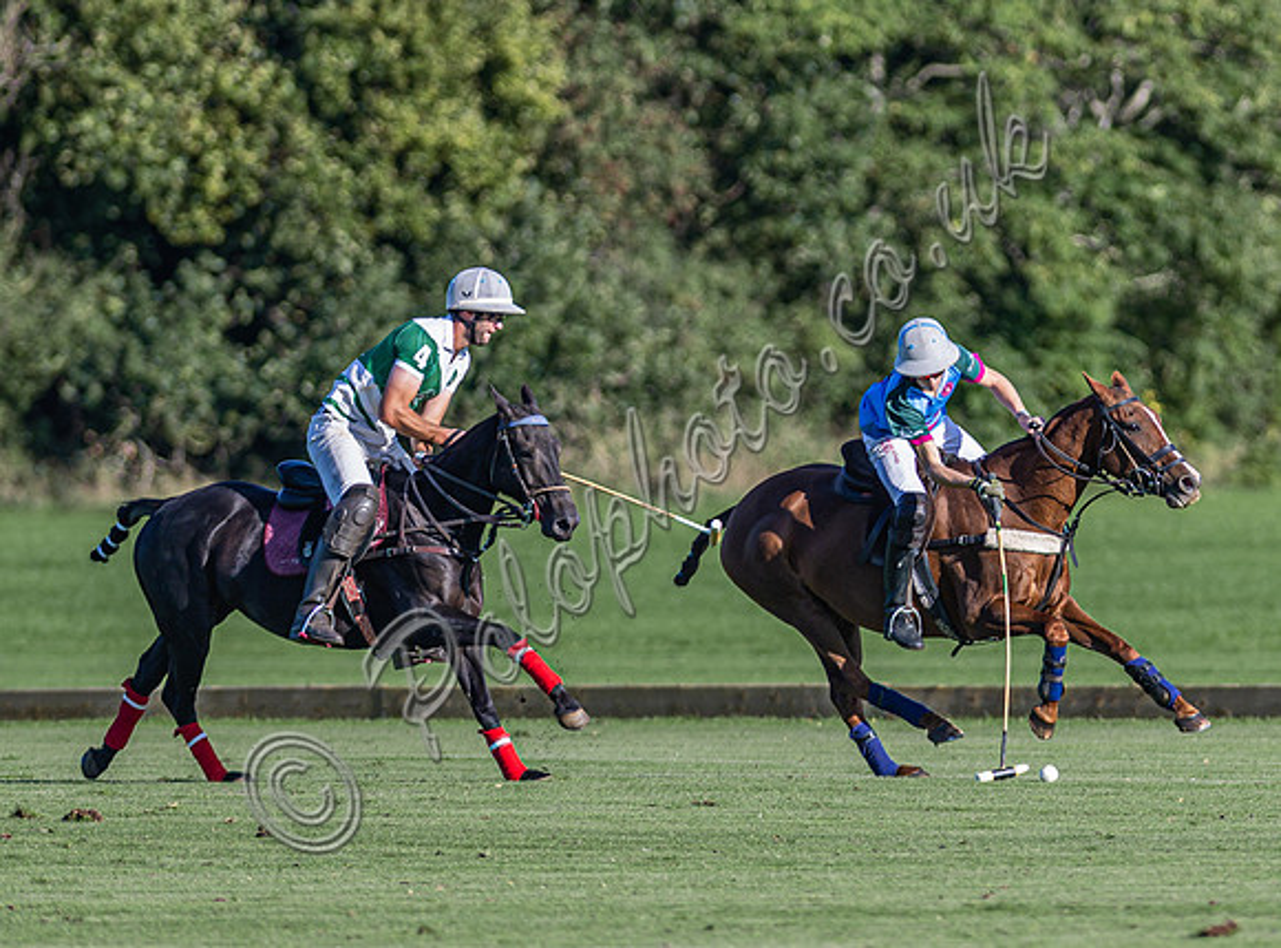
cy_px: 395
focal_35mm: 836
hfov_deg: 2.4
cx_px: 996
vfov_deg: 1.8
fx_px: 30788
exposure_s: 1/1600
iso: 160
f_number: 3.2
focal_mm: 300
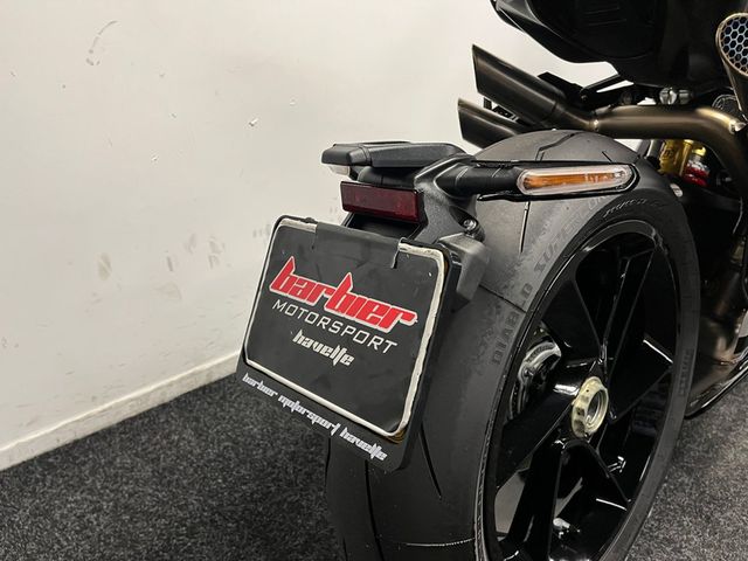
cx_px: 374
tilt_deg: -22.4
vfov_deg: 53.1
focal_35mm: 26
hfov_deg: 67.3
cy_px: 280
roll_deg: +1.1
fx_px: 562
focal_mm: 5.1
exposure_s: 1/50
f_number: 1.6
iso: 160
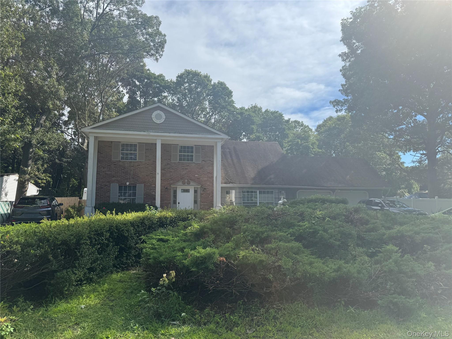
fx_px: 313
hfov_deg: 71.6
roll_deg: +0.6
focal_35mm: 24
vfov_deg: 56.8
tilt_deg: +7.0
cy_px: 170
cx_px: 226
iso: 80
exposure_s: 1/3802
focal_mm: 6.76
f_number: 1.78
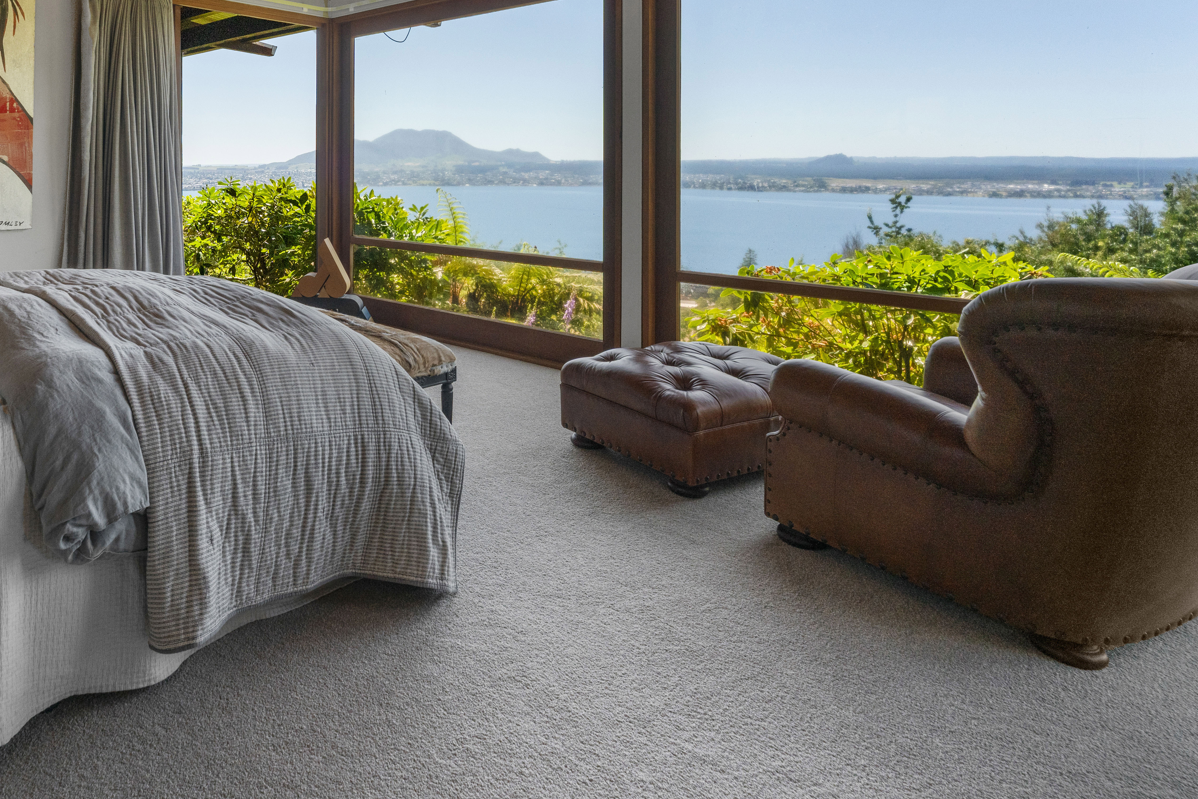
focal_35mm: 22
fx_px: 732
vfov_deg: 54.0
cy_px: 180
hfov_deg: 75.0
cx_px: 357
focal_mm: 14
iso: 640
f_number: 8
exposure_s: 1/200
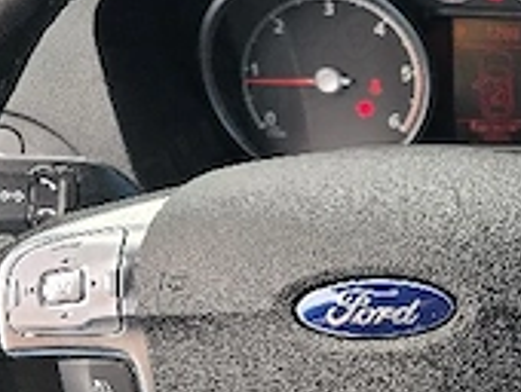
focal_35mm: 81
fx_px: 1221
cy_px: 175
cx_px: 778
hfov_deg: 20.6
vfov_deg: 18.2
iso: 32
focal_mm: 6.3
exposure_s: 1/182
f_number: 1.7
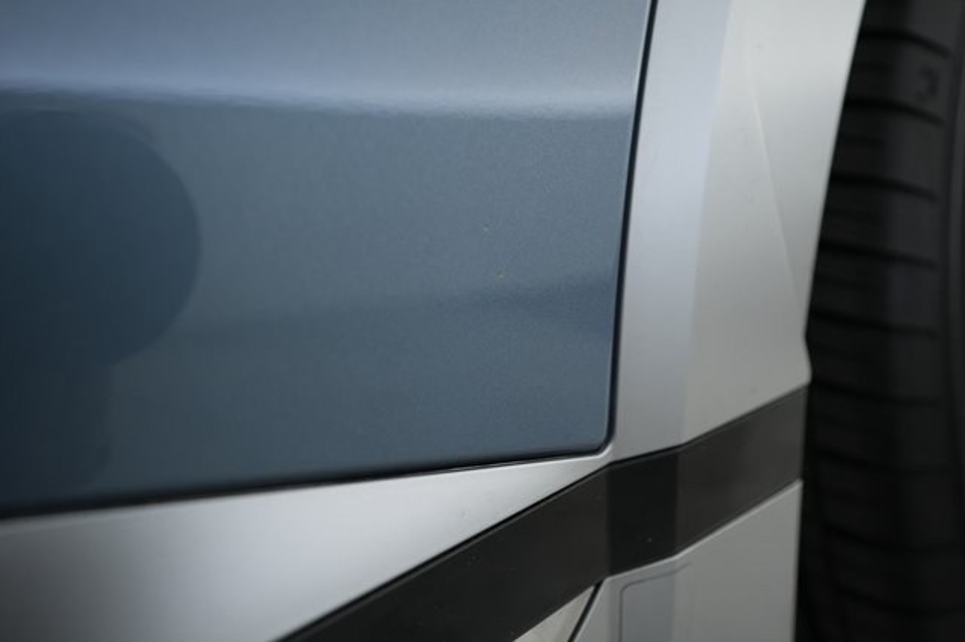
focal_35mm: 24
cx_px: 482
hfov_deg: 73.8
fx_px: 643
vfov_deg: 53.1
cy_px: 321
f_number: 2.8
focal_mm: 24
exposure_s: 1/60
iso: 1000
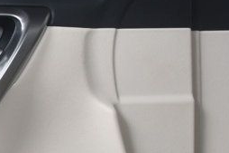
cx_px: -181
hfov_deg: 13.5
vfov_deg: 9.6
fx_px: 871
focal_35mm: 137
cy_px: 260
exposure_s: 1/200
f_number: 5.6
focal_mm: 23
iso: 100
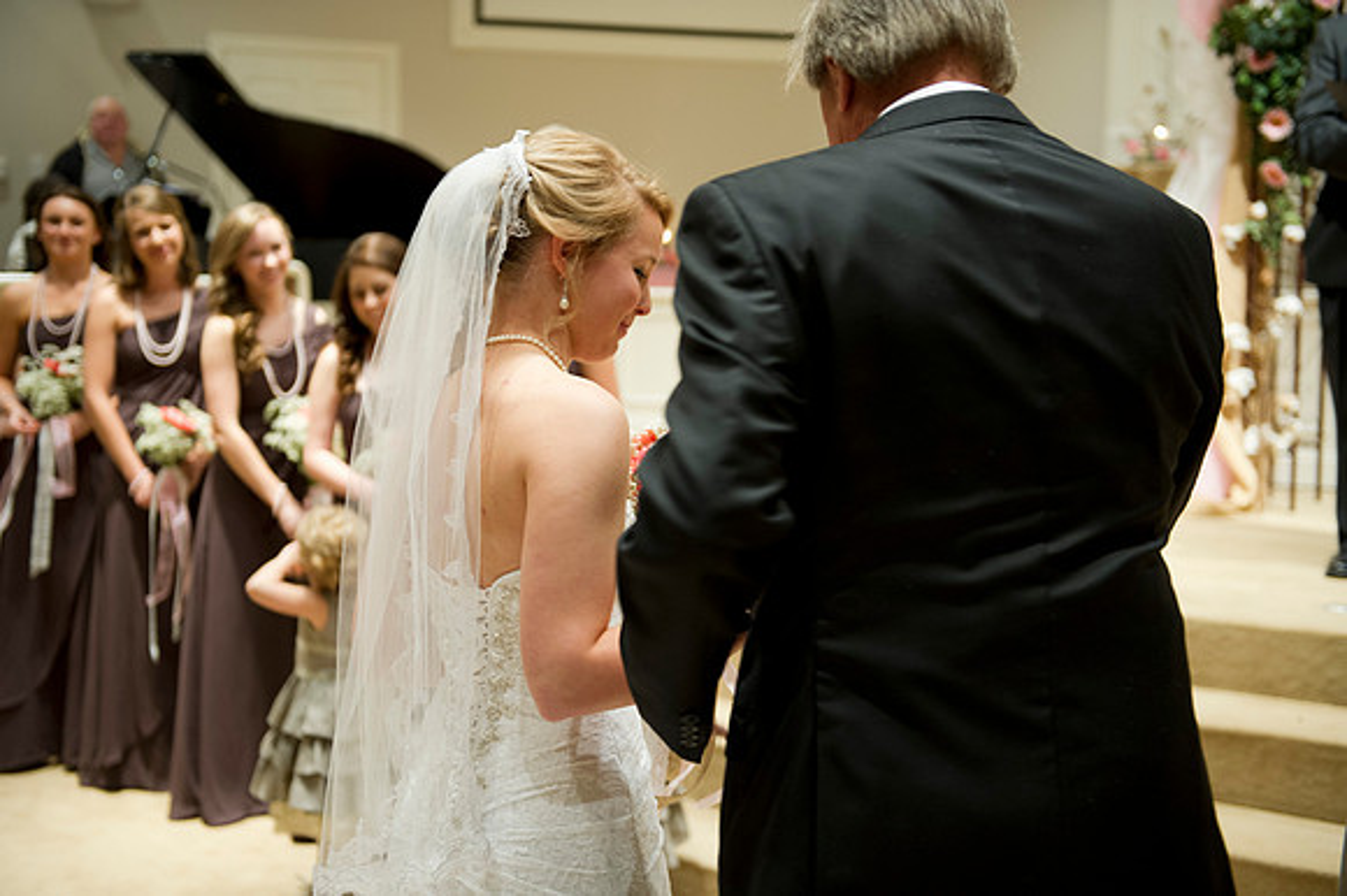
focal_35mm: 48
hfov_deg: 41.1
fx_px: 1795
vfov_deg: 28.0
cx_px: 674
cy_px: 448
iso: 1600
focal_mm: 48
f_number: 2.8
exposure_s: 1/100
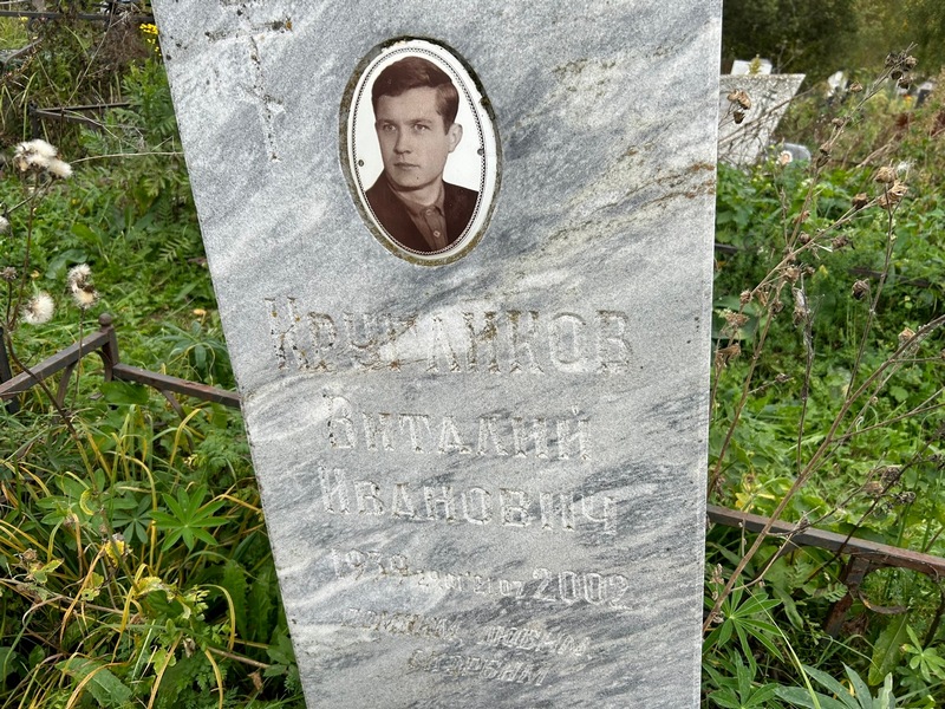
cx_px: 472
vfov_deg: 53.1
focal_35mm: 26
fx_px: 710
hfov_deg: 67.3
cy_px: 354
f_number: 1.5
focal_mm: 5.7
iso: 50
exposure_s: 1/476
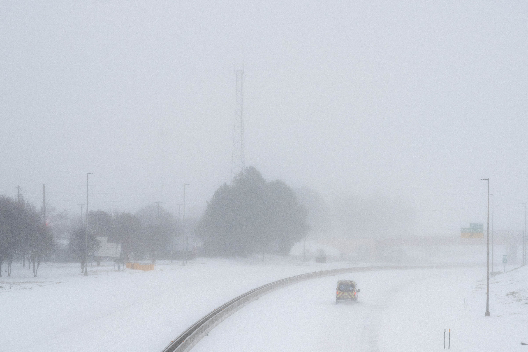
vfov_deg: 12.5
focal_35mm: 110
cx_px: 264
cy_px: 176
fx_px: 1613
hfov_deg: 18.6
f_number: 5.6
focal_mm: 110
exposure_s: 1/500
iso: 1000
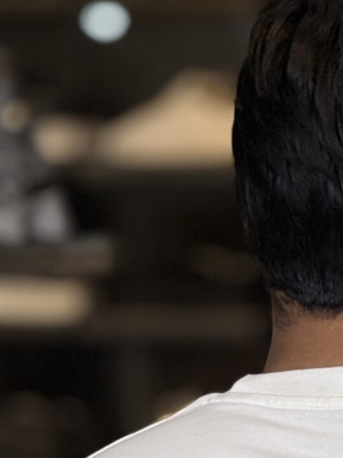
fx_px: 5800
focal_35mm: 439
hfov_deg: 3.4
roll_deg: -1.1
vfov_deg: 4.5
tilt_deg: -4.4
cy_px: 748
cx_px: 374
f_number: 2.8
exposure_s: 1/107
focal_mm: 15.66
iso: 50
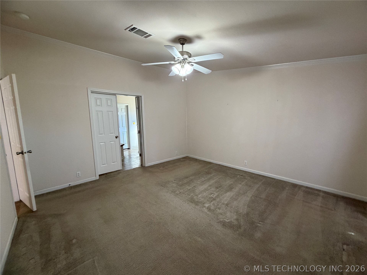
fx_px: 148
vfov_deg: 85.7
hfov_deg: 102.1
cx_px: 184
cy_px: 138
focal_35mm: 14
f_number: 2.2
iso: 320
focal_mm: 2.22
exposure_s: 1/60
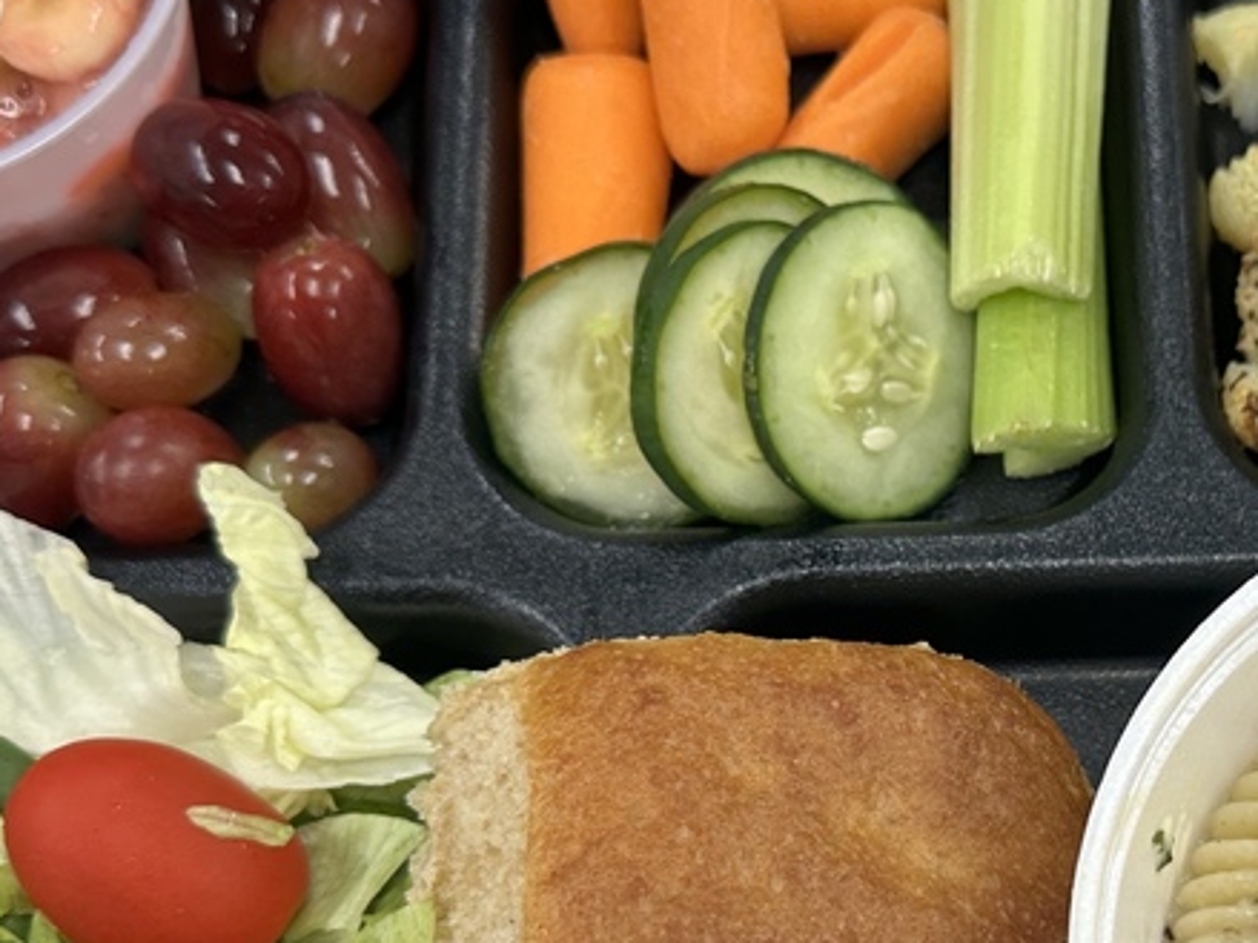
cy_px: 599
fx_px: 2035
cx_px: 1006
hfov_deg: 33.4
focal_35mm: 56
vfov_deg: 26.0
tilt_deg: -70.9
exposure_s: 1/120
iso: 100
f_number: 1.78
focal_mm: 6.86
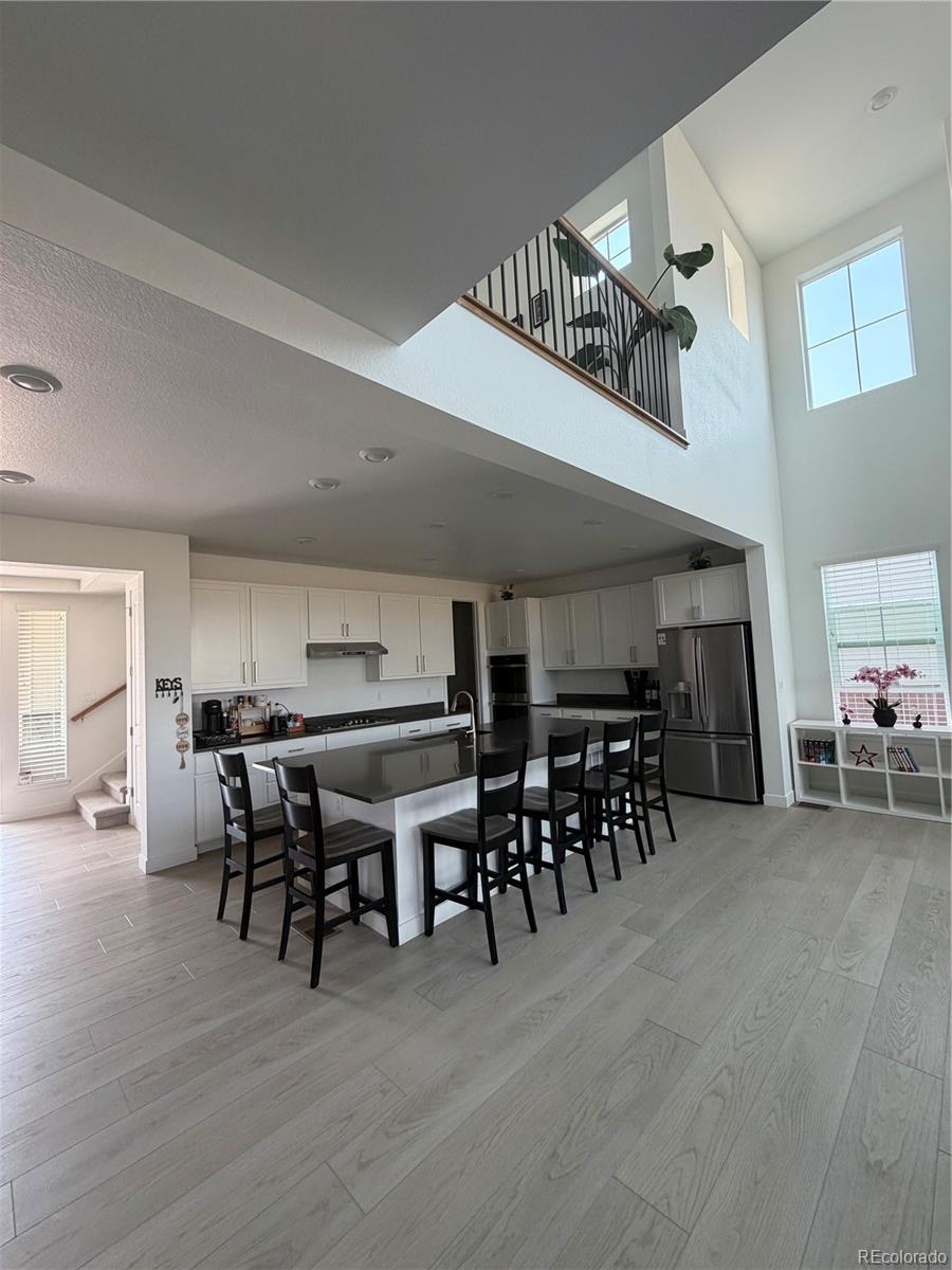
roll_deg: +2.3
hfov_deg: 85.7
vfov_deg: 102.1
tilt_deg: +3.4
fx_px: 513
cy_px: 635
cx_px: 476
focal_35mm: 14
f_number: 2.2
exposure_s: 1/121
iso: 125
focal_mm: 2.22
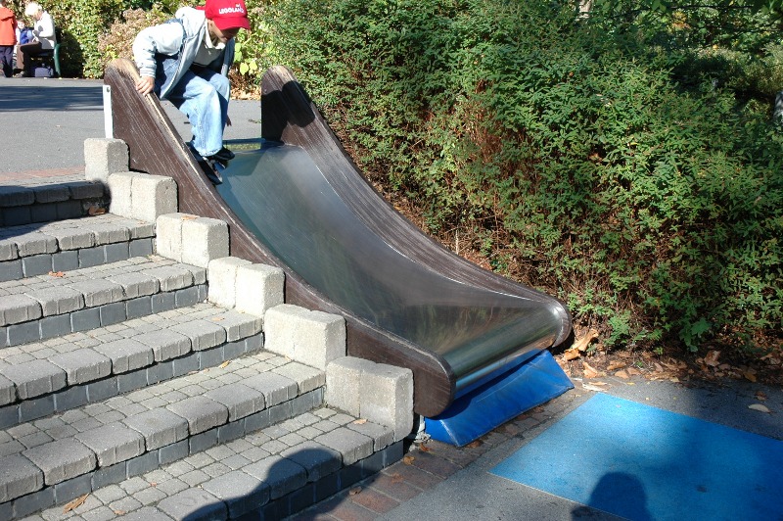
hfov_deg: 51.3
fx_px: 815
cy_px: 260
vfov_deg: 35.4
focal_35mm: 38
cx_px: 392
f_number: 6.3
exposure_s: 1/125
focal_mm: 25
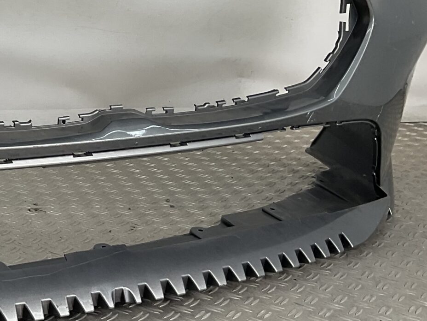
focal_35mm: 80
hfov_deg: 22.4
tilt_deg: -9.1
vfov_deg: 18.2
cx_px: -96
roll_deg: -1.8
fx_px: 987
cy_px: 58
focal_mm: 3
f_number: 1.8
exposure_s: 1/158
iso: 16
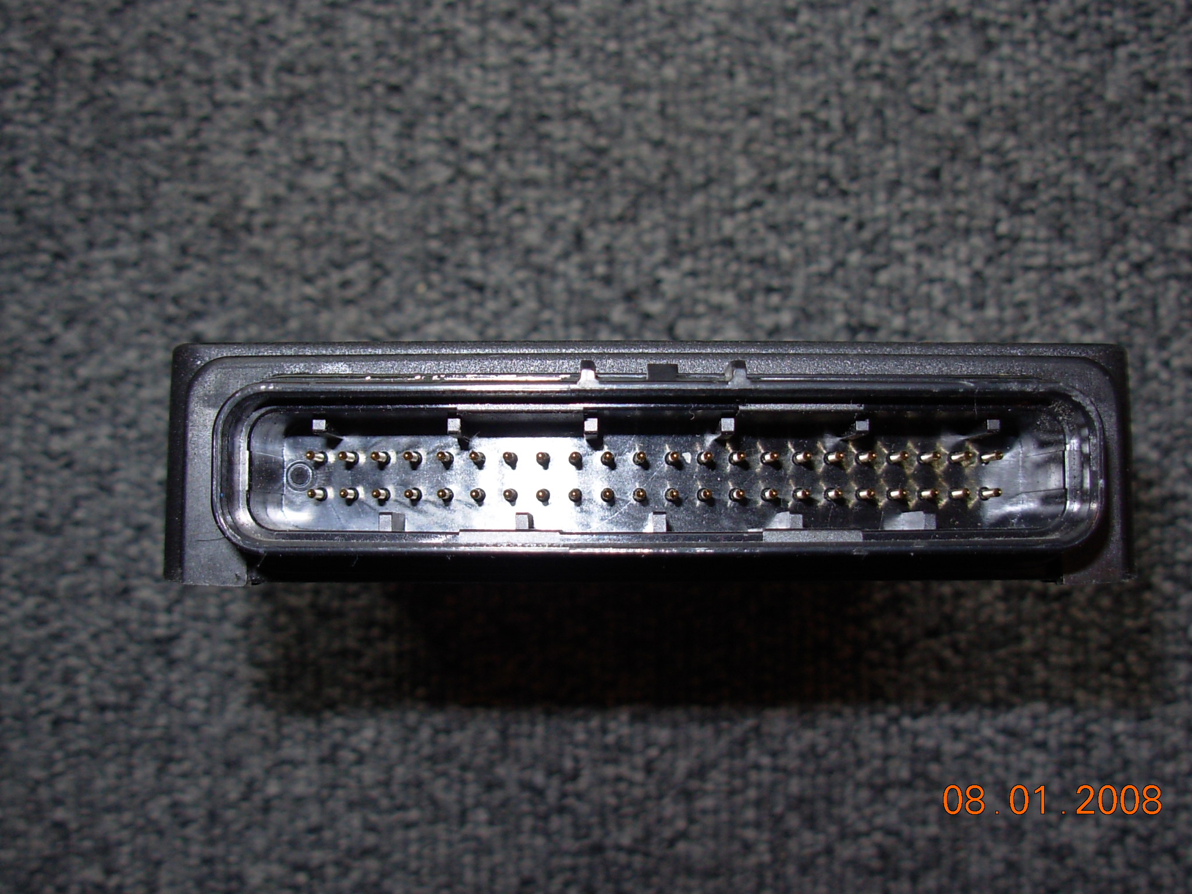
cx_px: 596
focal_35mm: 38
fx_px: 1309
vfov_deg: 37.7
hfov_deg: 49.0
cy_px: 447
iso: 50
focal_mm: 6.3
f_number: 2.9
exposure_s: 1/32
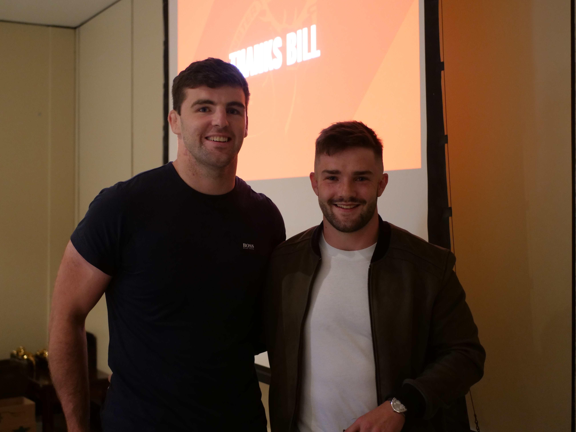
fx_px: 832
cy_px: 216
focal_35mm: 50
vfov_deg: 29.1
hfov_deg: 38.2
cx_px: 288
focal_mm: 25
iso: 1600
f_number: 1.7
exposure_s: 1/60
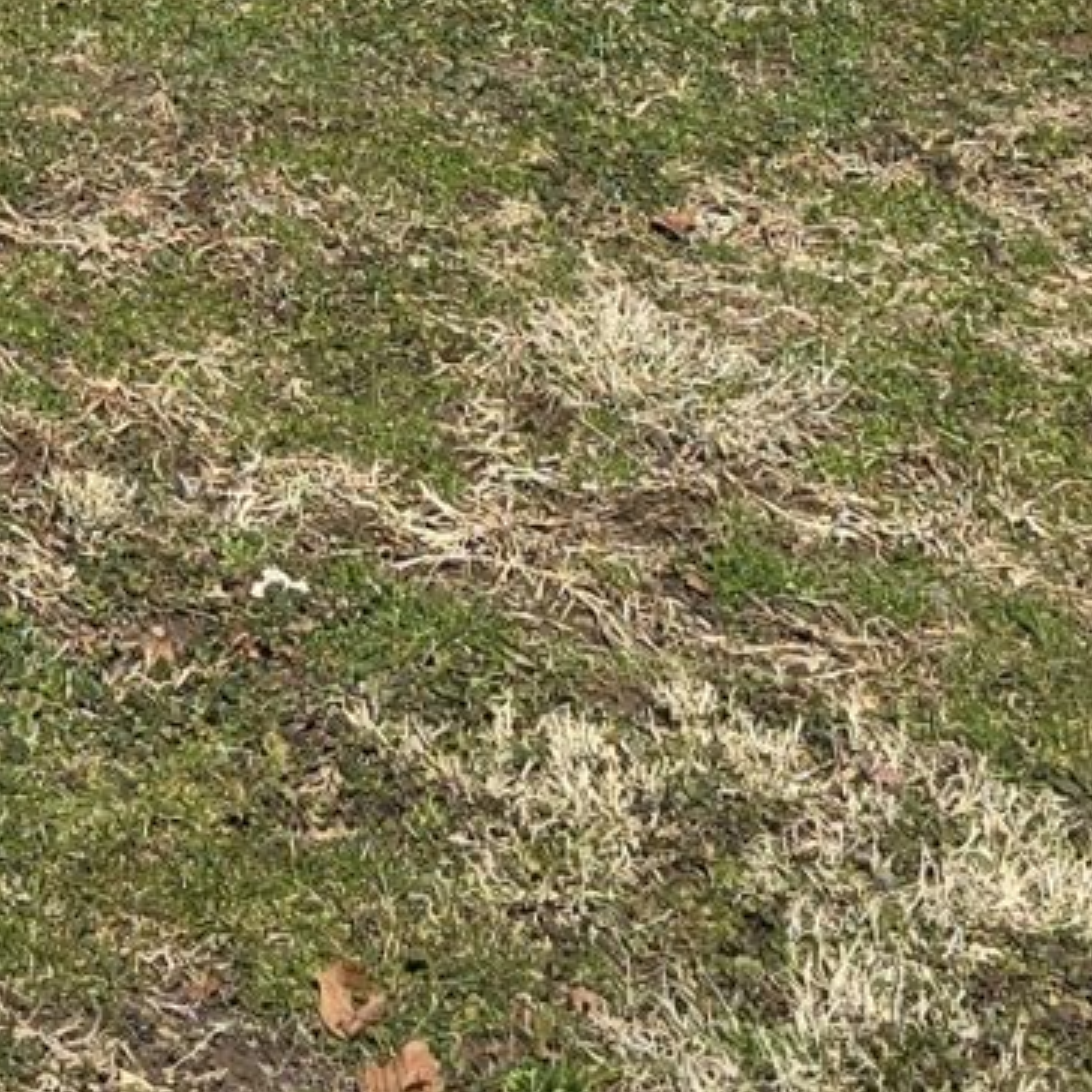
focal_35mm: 143
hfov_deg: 11.4
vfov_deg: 10.6
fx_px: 5104
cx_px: -870
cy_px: -1428
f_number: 1.7
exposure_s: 1/897
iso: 12
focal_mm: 6.3
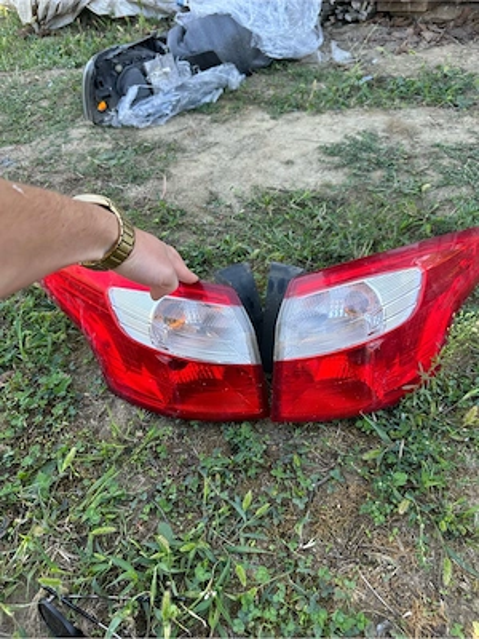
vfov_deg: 71.6
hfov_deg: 56.8
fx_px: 443
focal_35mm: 24
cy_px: 320
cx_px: 240
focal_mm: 6.86
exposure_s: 1/206
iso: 64
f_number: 1.78
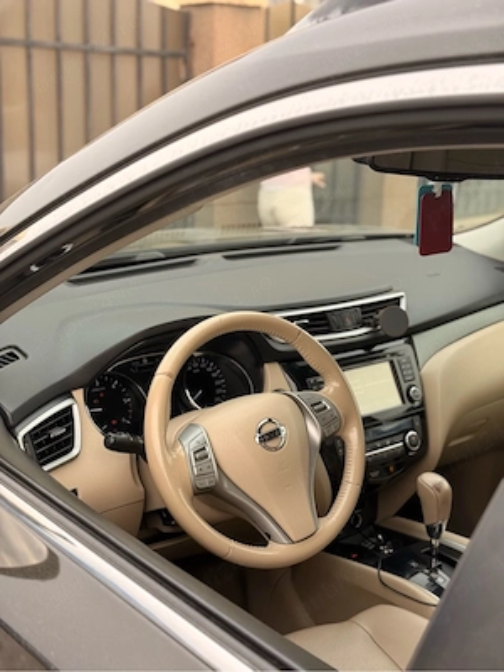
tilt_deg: -14.0
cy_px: 336
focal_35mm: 48
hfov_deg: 30.3
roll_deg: -1.3
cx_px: 252
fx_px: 932
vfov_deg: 39.7
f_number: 1.78
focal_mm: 6.76
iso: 100
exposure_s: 1/534
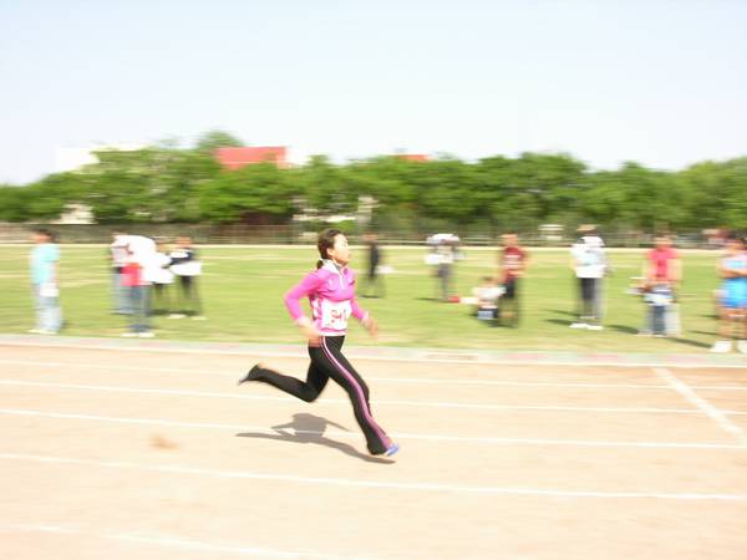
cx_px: 374
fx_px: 755
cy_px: 280
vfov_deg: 40.7
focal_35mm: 35
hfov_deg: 52.6
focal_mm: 8.9
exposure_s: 1/60
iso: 50
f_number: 7.1
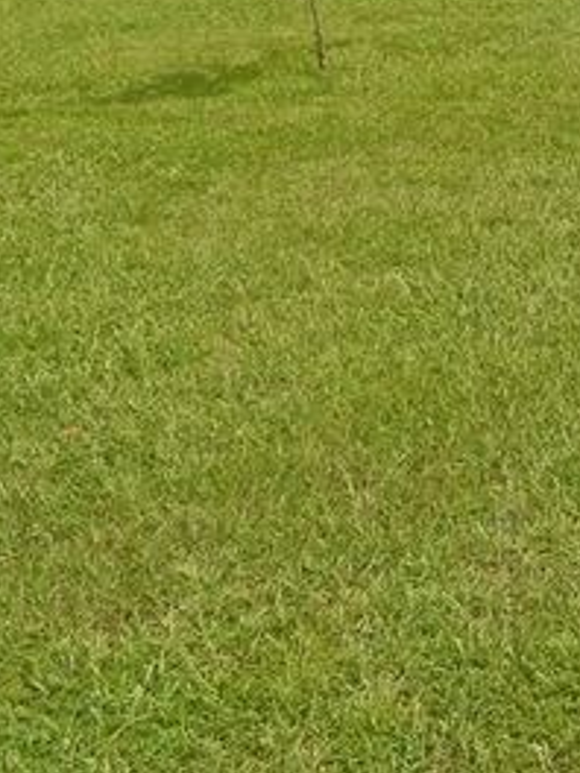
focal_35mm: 56
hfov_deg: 16.4
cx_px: 1283
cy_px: -215
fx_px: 1251
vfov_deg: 28.6
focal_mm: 10
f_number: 10
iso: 100
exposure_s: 1/200
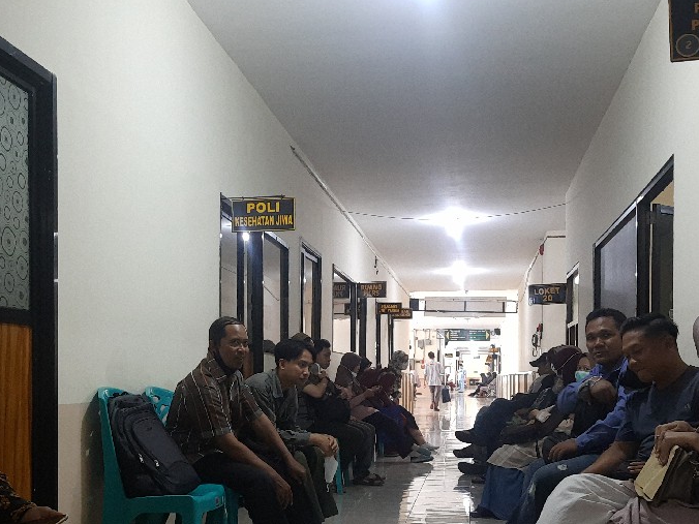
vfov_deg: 32.4
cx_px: 267
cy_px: 372
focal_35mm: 44
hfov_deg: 42.7
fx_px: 888
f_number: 1.8
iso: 400
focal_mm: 5.23
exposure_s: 1/33
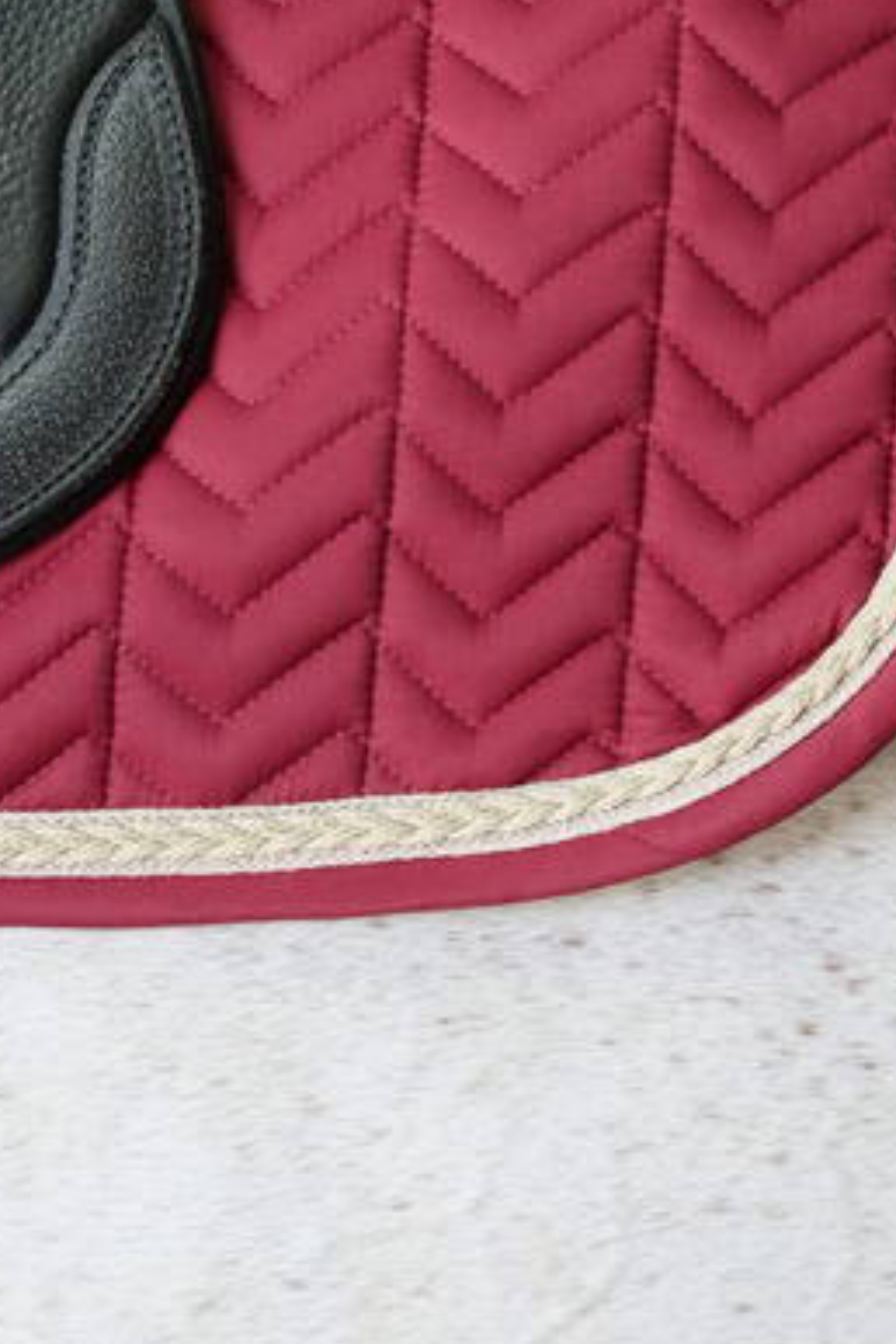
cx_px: 689
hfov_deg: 4.4
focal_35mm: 312
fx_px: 11647
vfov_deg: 6.6
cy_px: -271
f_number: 4
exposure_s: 1/250
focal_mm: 78.8
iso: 1000
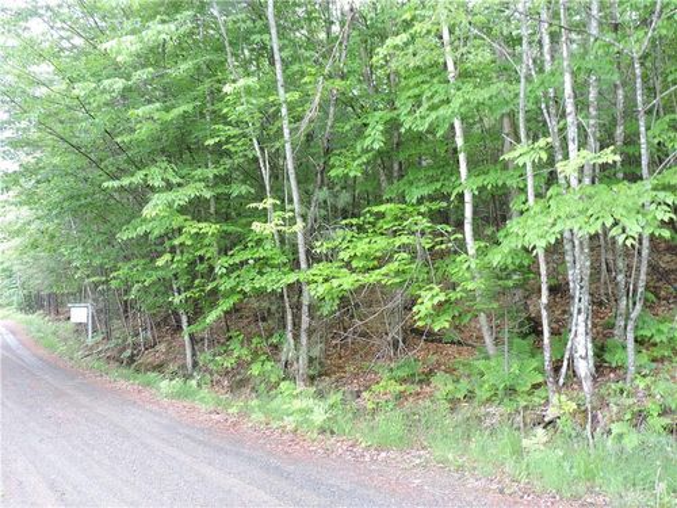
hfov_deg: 60.0
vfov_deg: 46.8
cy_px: 254
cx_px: 338
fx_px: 587
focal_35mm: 30
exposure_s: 1/30
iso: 200
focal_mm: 5.4
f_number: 3.1
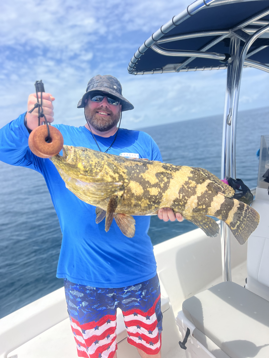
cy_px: 179
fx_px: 269
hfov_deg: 53.1
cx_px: 134
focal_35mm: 26
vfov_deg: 67.3
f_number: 1.5
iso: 50
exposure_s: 1/5076
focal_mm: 5.7
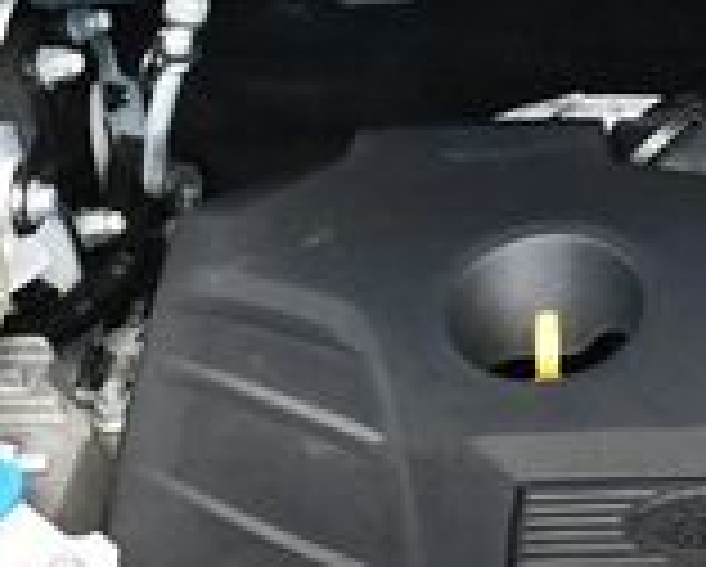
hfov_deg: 12.1
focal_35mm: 153
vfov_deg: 10.0
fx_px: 3201
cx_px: 1003
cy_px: -54
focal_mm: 20
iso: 280
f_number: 5.6
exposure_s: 1/250
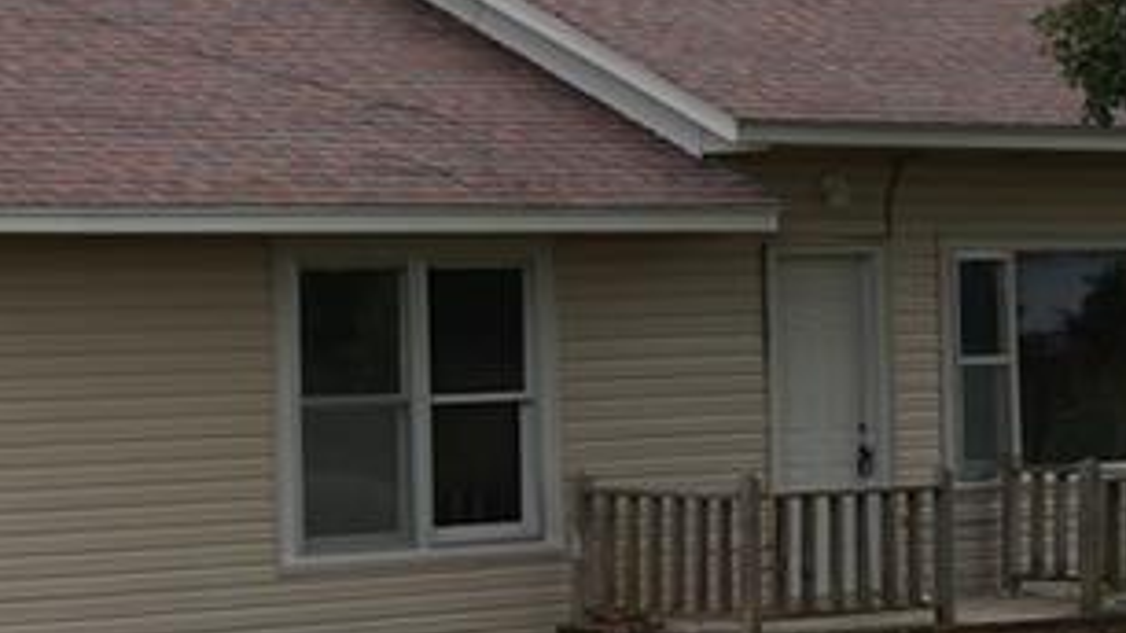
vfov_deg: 9.6
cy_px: 559
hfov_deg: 17.0
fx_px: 3761
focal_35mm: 126
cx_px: 408
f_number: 5
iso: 100
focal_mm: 24
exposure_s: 1/640
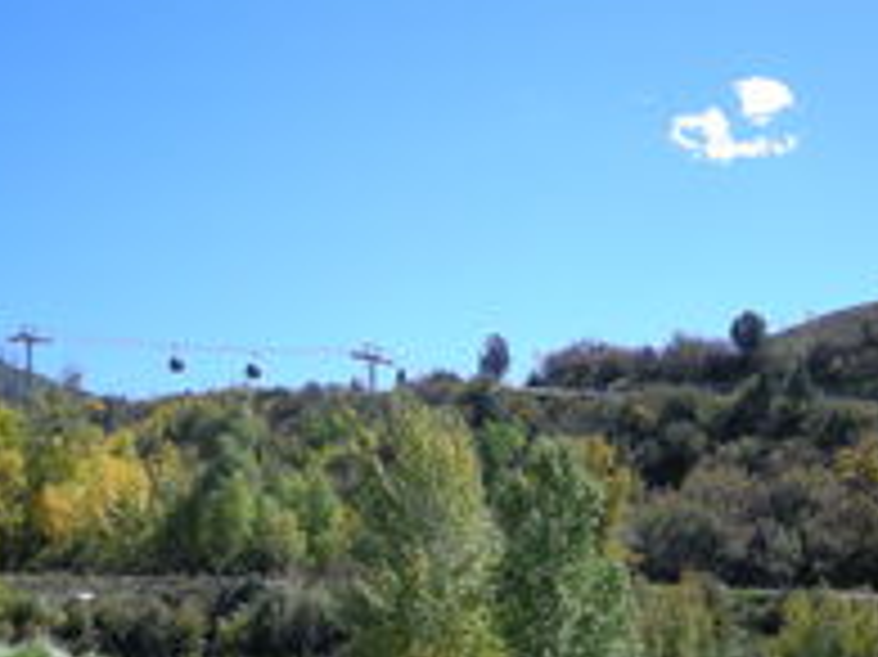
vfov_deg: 22.1
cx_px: 500
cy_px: 454
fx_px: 1673
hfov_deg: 29.4
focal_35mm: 66
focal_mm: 5.7
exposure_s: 1/164
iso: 50
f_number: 5.7
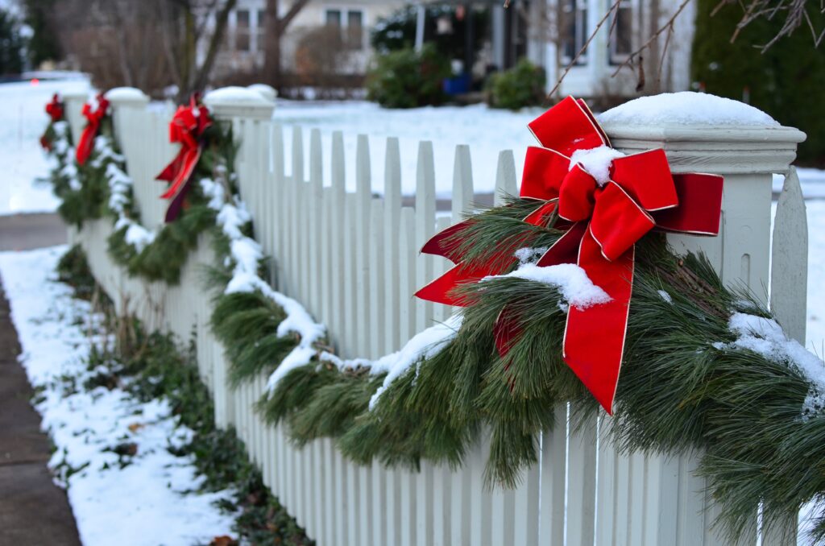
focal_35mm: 52
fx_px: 1201
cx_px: 412
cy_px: 273
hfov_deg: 37.9
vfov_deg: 25.6
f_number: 3.5
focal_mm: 35
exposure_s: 1/80
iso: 320
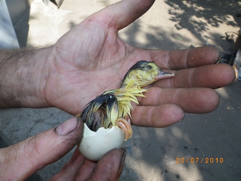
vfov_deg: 48.2
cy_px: 88
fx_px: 202
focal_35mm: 29
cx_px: 123
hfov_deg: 61.7
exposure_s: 1/125
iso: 80
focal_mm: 5
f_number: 4.2
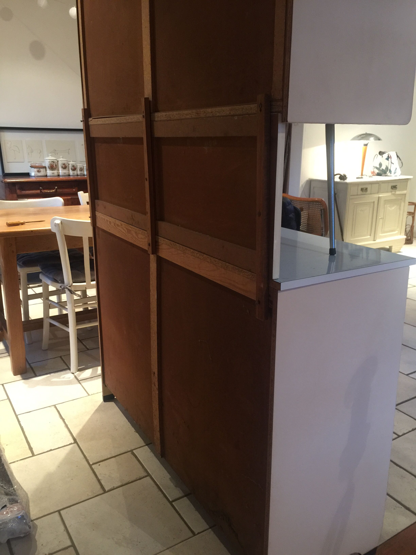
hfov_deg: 48.2
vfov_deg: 61.7
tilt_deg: -14.6
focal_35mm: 29
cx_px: 208
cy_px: 278
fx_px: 465
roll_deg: -0.7
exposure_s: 1/10
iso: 100
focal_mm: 4.15
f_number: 2.2
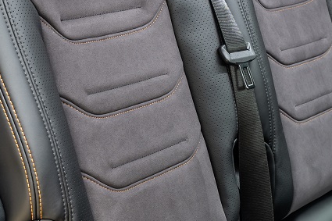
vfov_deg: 12.1
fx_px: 1042
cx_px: 319
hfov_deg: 17.7
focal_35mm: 113
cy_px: 130
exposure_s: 1/2
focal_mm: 24
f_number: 6.3
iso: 125
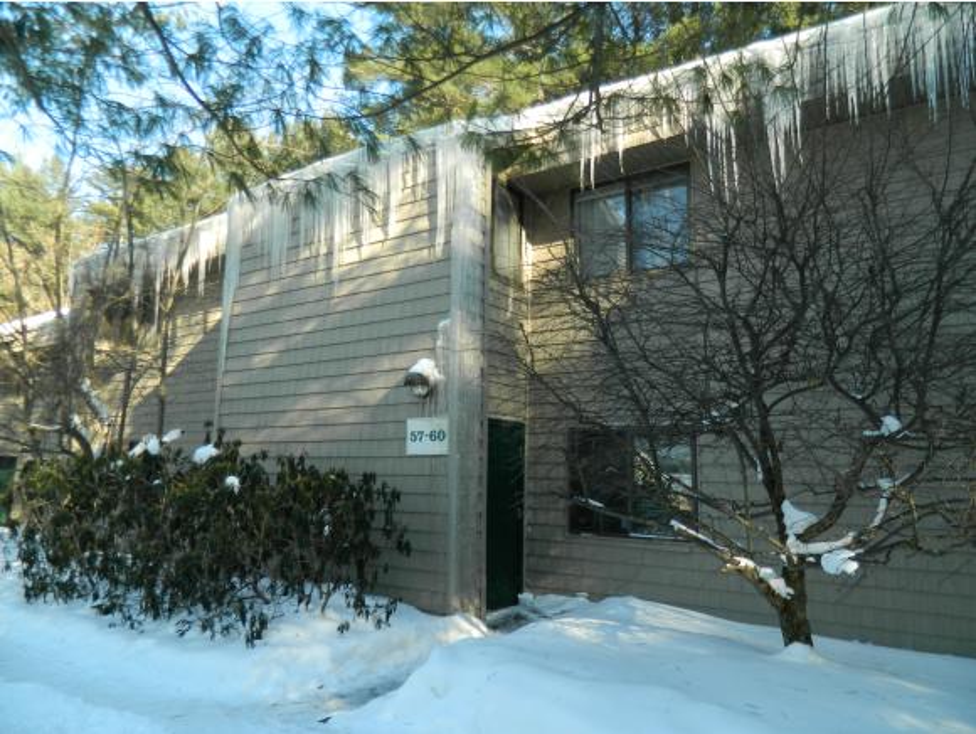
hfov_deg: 69.3
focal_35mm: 25
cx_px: 488
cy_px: 367
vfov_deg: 54.9
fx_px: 705
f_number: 3.1
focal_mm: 4.5
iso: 80
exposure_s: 1/160
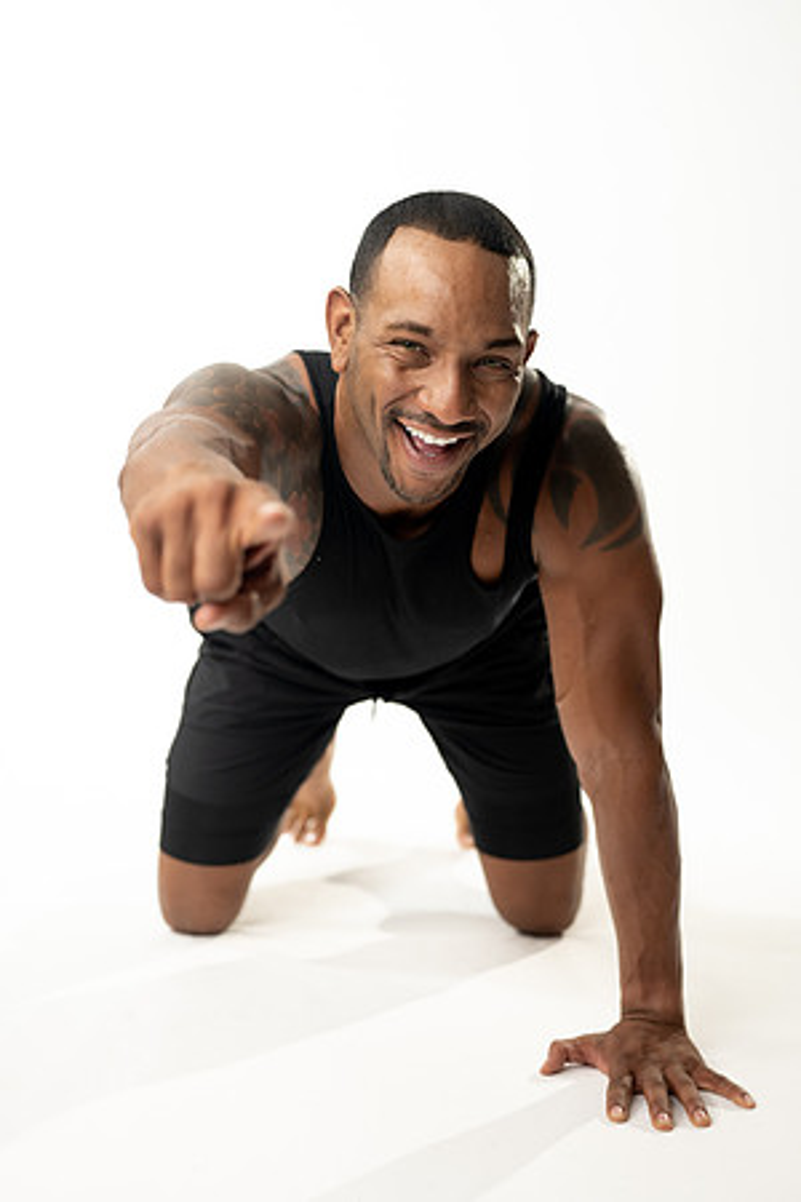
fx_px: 1669
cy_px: 601
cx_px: 400
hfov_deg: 27.0
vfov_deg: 39.6
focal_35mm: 50
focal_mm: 50
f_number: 3.2
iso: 800
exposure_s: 1/80
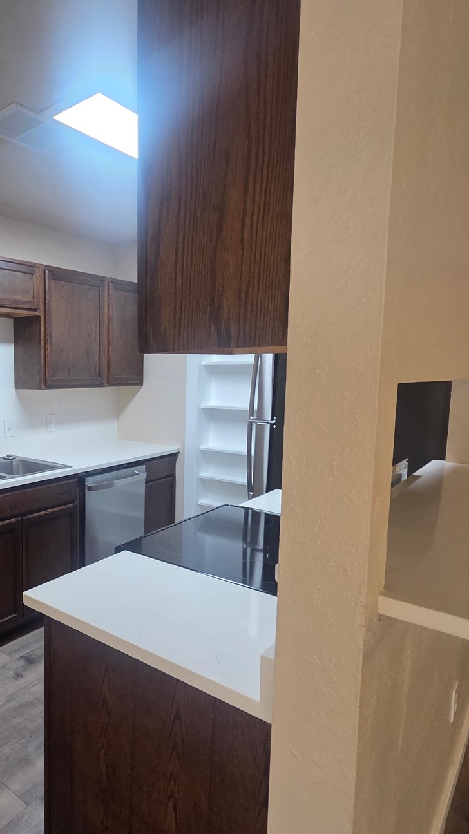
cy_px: 432
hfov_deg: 49.0
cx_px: 66
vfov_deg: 83.8
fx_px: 464
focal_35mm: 21
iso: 200
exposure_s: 1/60
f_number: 2.2
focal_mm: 2.2
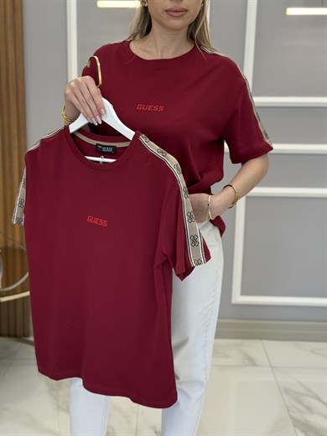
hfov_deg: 30.3
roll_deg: -1.6
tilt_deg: -11.4
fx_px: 605
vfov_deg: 39.7
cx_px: 164
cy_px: 218
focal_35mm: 48
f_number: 1.78
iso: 100
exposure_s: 1/200
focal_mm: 6.76
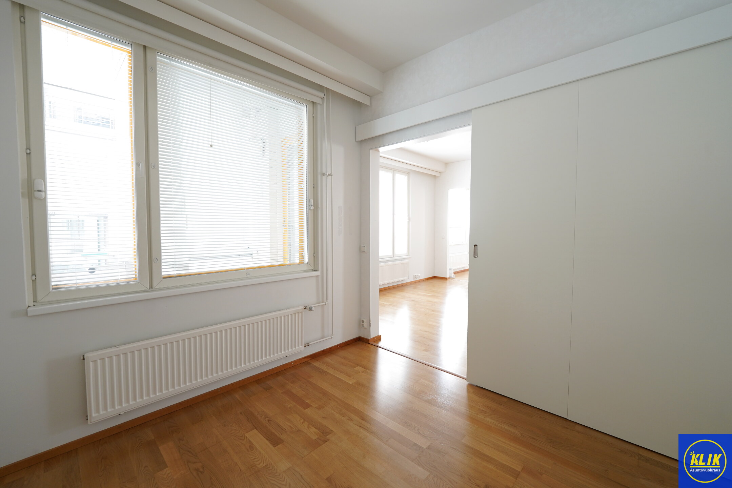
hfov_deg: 104.3
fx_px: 285
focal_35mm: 14
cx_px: 366
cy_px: 244
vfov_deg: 81.2
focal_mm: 14
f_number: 5
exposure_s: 1/30
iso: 640
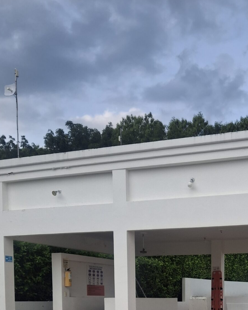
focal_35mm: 56
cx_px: 220
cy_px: 338
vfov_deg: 30.2
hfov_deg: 26.3
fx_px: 514
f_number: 1.8
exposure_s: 1/502
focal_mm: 4.69
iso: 25
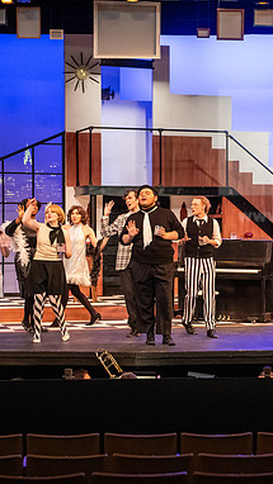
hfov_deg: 13.6
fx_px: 1145
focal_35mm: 89
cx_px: 180
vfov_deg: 23.9
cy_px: 243
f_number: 3.2
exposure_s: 1/200
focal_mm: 56
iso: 3200
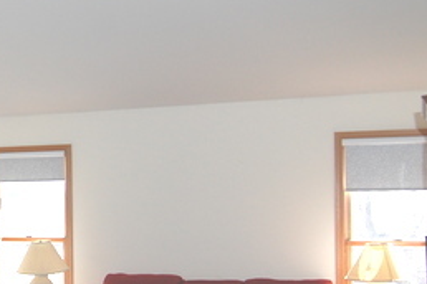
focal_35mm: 67
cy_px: 182
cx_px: -22
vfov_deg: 20.3
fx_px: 795
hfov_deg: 27.9
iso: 400
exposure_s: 1/500
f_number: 4
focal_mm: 18
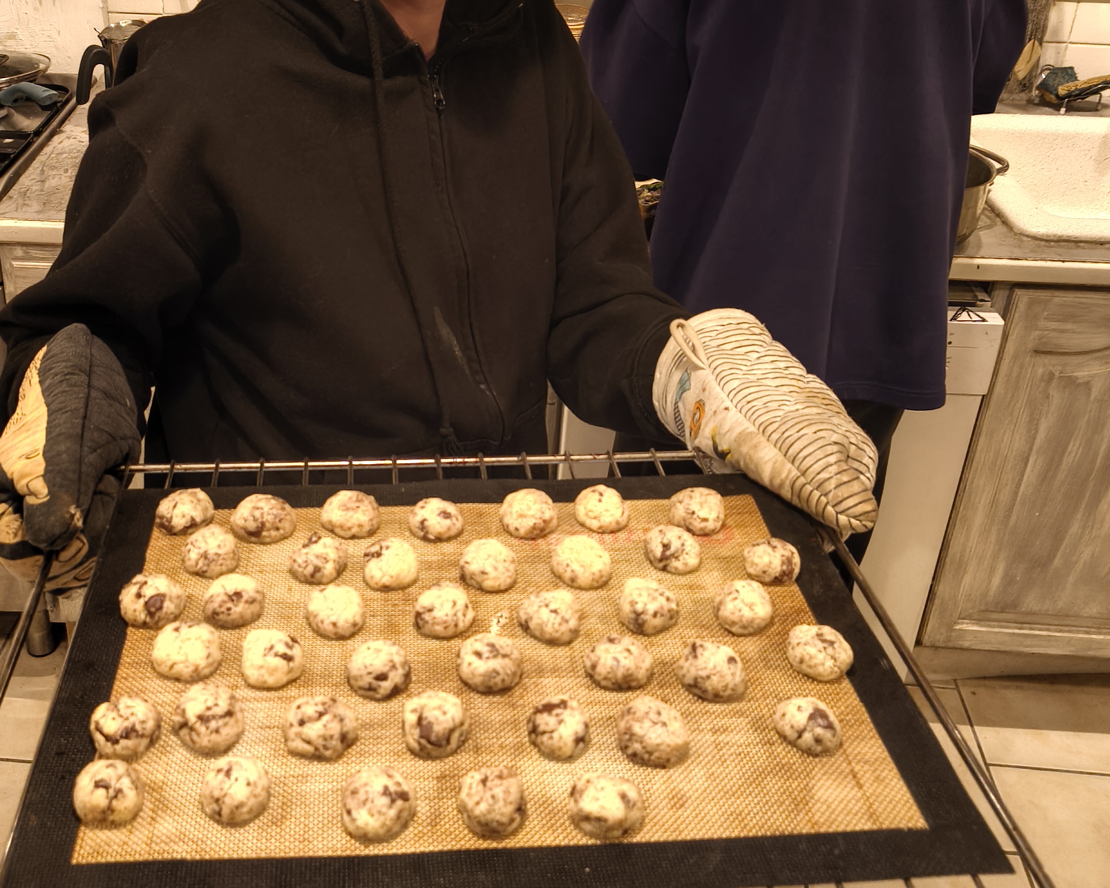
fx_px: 1281
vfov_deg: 37.7
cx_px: 440
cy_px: 284
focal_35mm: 39
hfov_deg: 46.6
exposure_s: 1/50
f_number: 1.87
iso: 708
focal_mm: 5.56
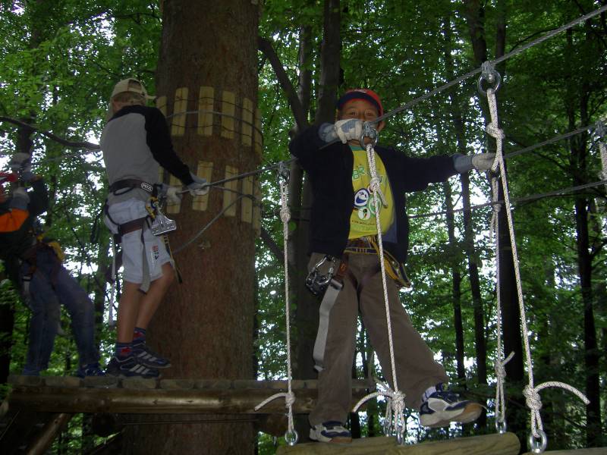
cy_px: 228
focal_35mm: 39
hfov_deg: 47.9
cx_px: 304
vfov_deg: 36.8
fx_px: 684
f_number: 2.8
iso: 100
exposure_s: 1/60
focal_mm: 8
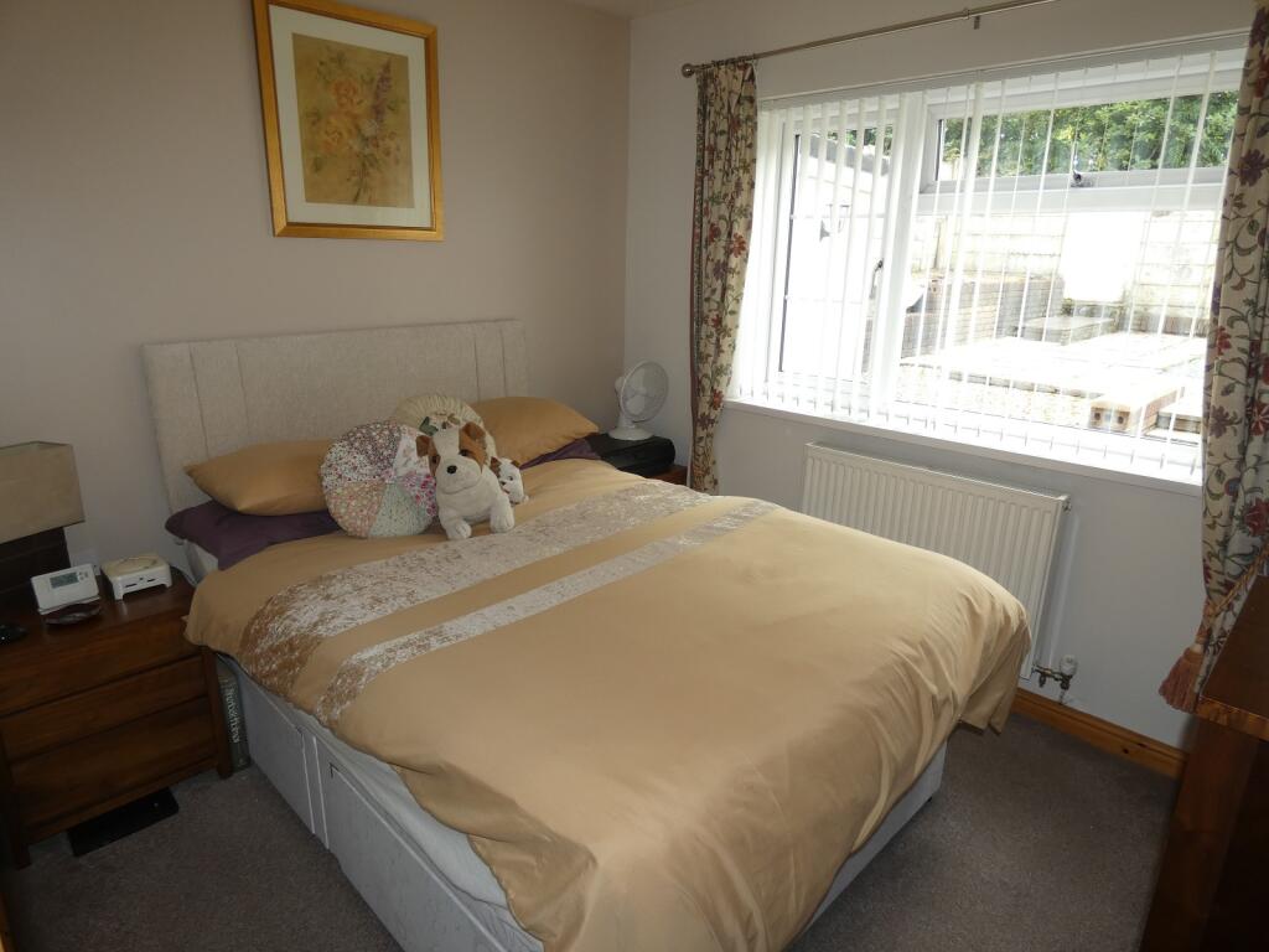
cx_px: 634
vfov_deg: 66.0
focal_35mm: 20
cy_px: 476
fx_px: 733
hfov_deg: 81.7
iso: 80
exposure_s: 1/60
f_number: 2.8
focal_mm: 3.6
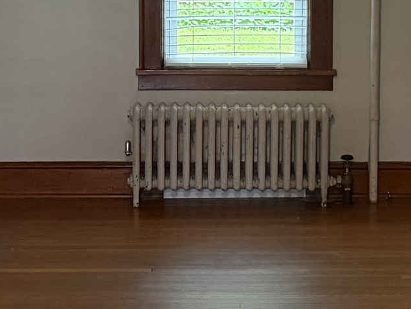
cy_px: 56
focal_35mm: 117
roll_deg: -0.1
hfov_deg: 16.8
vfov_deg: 12.6
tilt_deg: -6.3
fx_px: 1390
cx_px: 228
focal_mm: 6.76
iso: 500
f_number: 1.78
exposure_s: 1/60
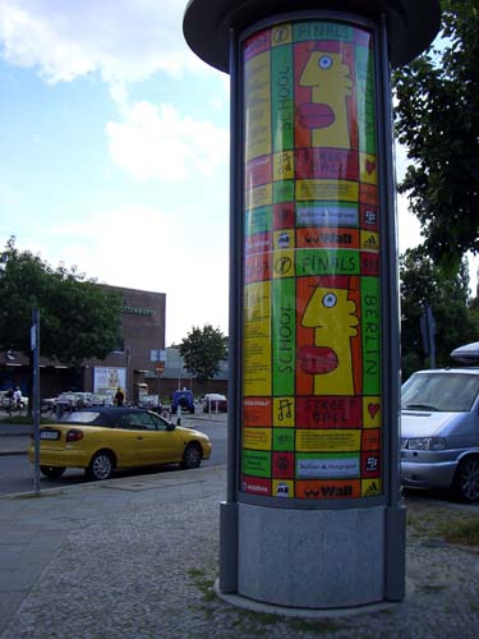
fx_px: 701
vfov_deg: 49.0
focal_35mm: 38
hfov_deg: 37.7
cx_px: 240
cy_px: 320
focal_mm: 6.2
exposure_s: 1/400
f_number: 4.3
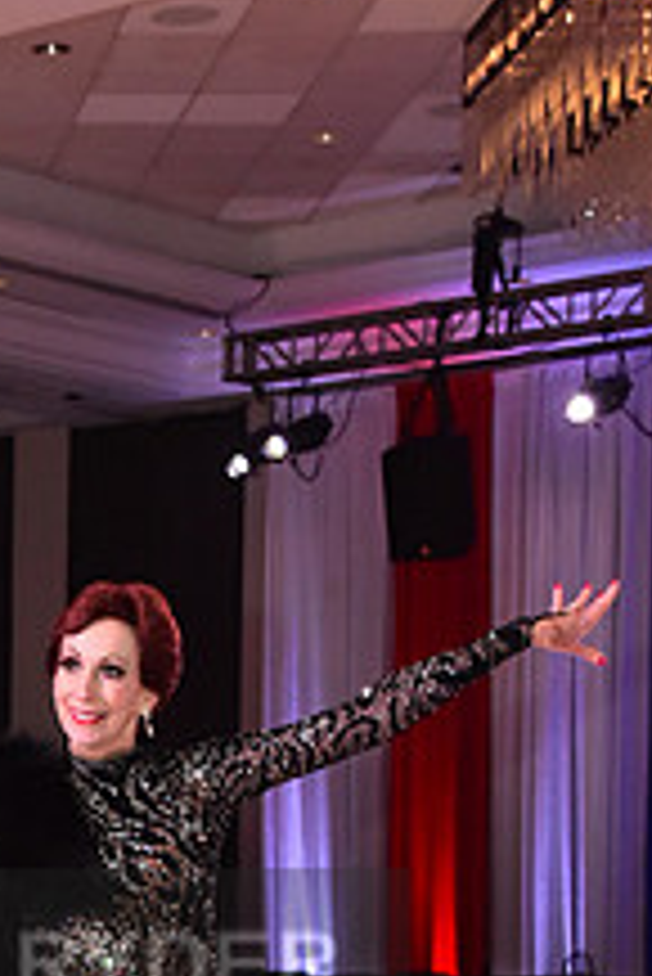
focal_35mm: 123
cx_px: -209
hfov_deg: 10.9
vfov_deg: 16.2
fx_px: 3336
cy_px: 1021
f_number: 7.1
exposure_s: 1/320
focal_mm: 46
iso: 2500
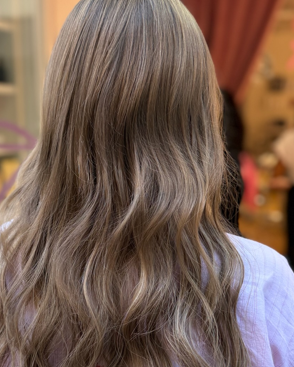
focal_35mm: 46
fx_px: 500
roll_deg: -0.2
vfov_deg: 40.1
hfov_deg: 32.6
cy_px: 229
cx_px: 115
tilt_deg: -13.0
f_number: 1.78
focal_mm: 6.76
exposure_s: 1/100
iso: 64
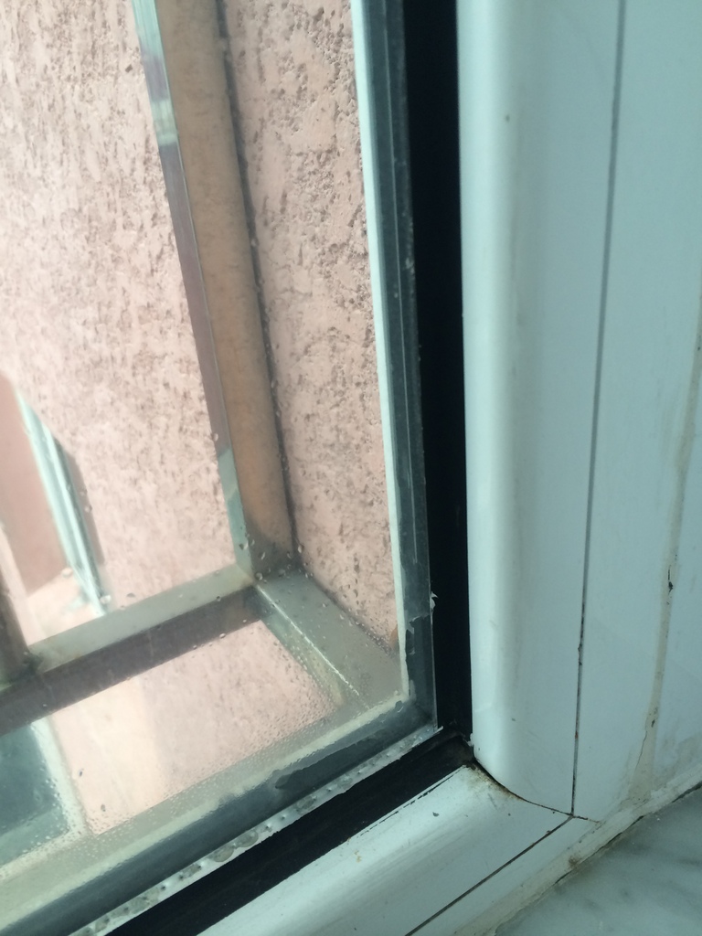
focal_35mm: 30
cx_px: 351
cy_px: 468
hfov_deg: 46.8
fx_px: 811
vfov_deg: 60.0
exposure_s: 1/40
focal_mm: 4.12
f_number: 2.2
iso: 40
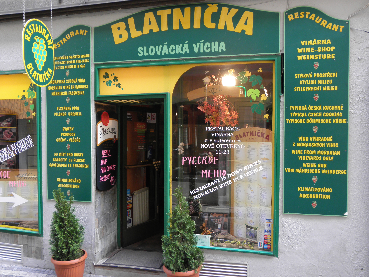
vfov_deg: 42.9
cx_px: 184
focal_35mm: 33
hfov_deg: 55.4
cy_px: 138
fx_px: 352
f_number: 3
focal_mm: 5.9
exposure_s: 1/40
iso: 80
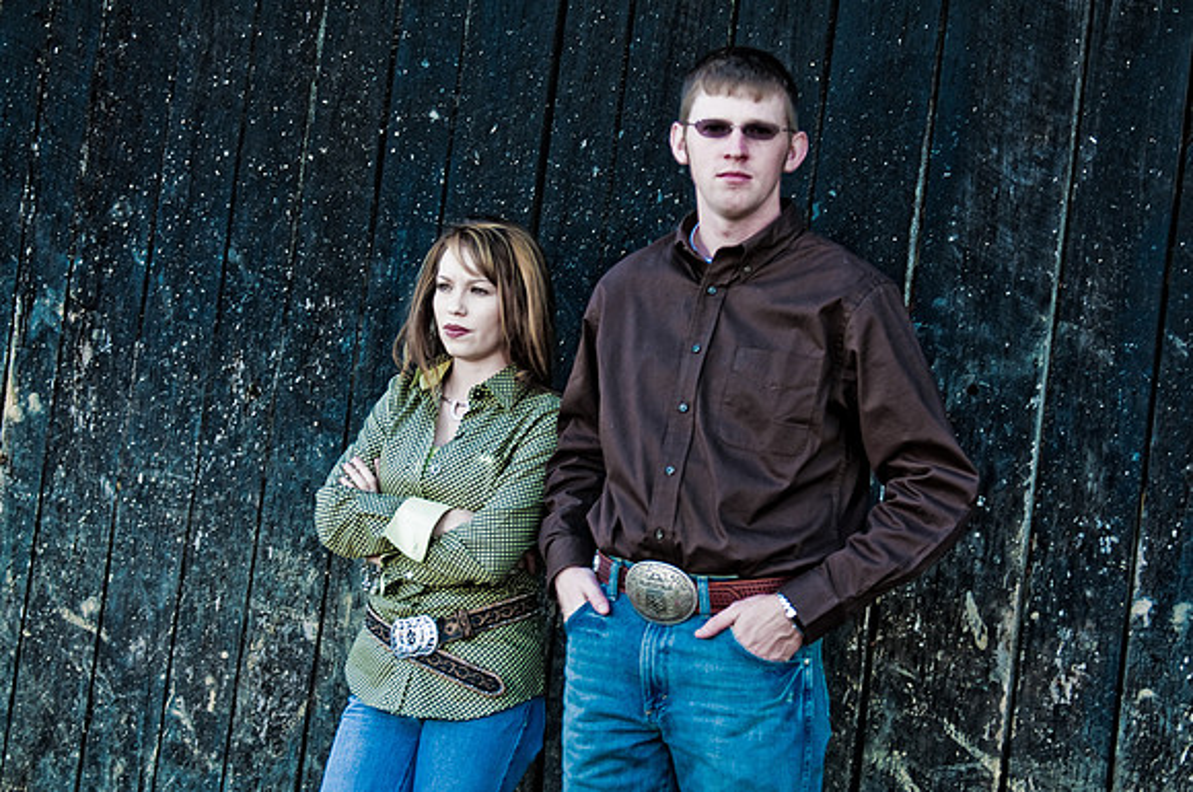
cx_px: 596
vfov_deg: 23.7
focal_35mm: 57
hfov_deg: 35.1
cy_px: 396
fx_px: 1886
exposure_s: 1/125
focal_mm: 38
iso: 160
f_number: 2.8
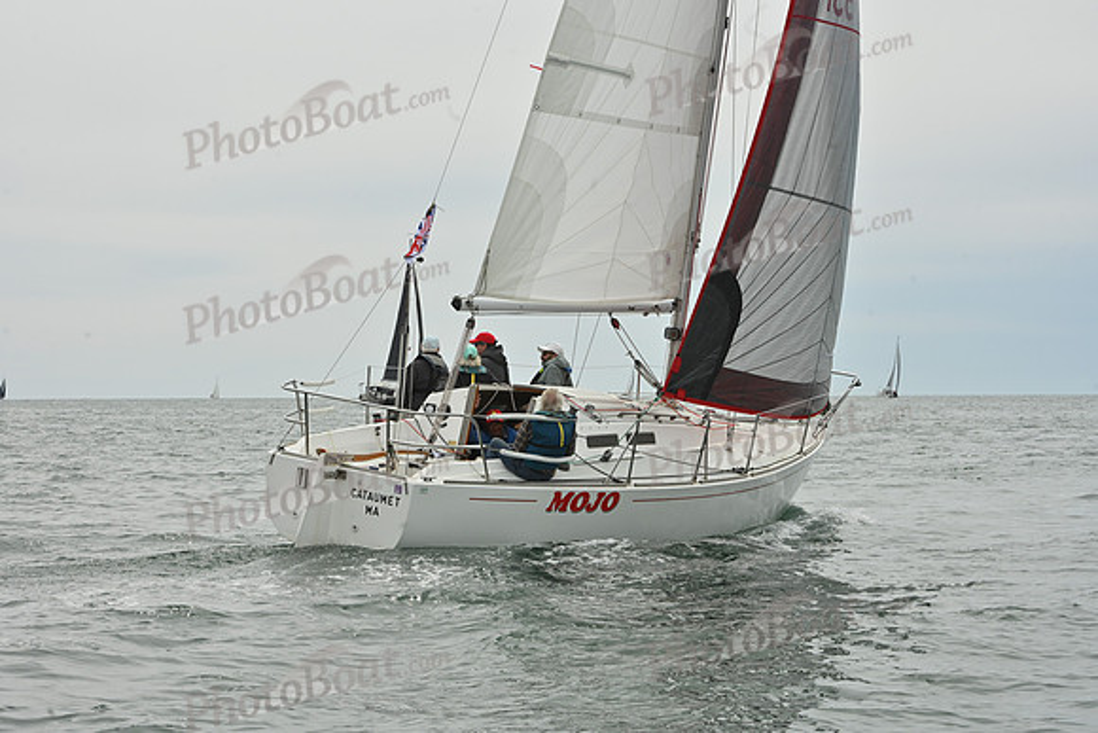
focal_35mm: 98
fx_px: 2990
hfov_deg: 20.8
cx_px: 549
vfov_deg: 14.0
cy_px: 366
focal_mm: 98
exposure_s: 1/800
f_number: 14
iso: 320
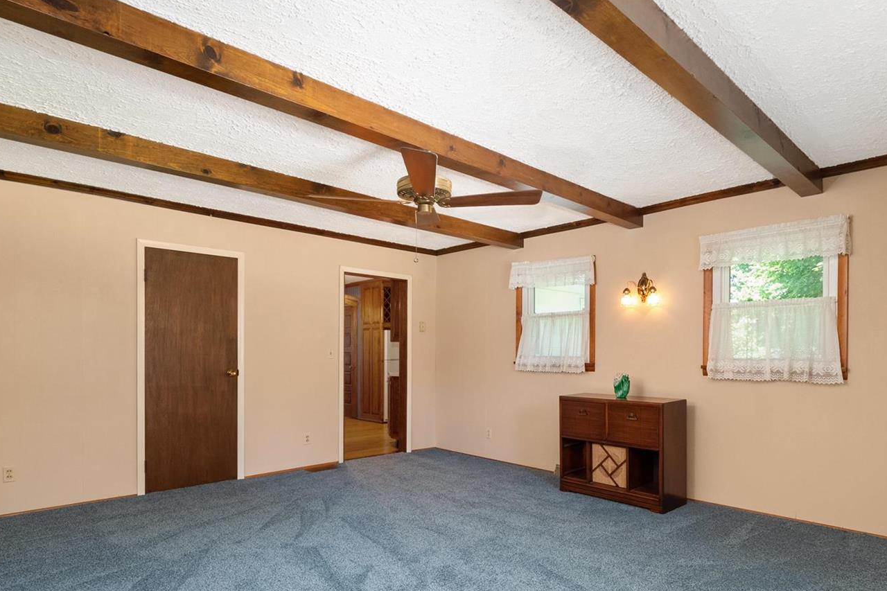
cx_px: 435
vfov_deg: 61.4
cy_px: 352
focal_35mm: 20
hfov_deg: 84.0
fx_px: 493
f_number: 10
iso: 640
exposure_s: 1
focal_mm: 8
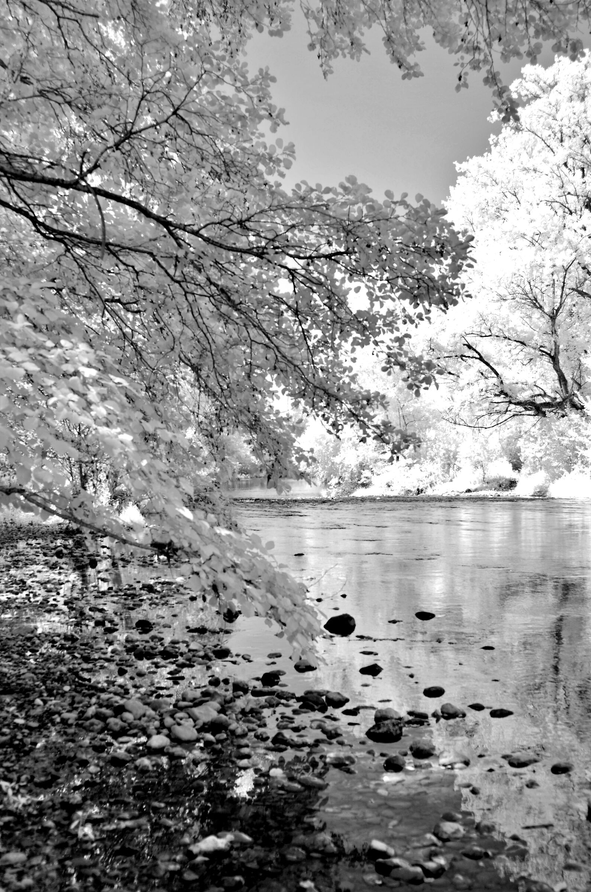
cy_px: 446
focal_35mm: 42
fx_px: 1039
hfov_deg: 31.8
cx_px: 296
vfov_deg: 46.5
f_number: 4
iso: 100
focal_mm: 28
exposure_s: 1/200
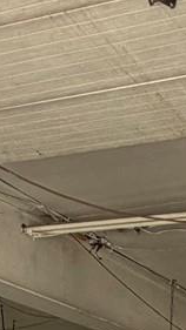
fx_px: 974
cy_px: 599
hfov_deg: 10.9
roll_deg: +1.1
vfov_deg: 16.2
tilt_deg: -5.2
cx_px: 145
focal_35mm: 111
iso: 80
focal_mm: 2.22
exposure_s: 1/121
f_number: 2.2
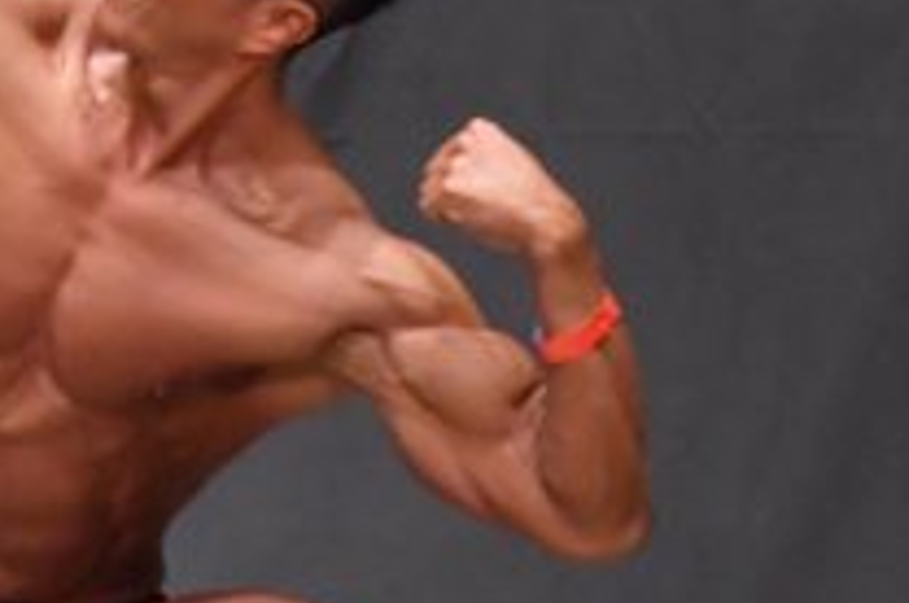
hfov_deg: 2.3
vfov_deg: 1.5
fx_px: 22564
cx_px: -312
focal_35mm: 895
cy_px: 232
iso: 8000
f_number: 5.6
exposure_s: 1/400
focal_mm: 160
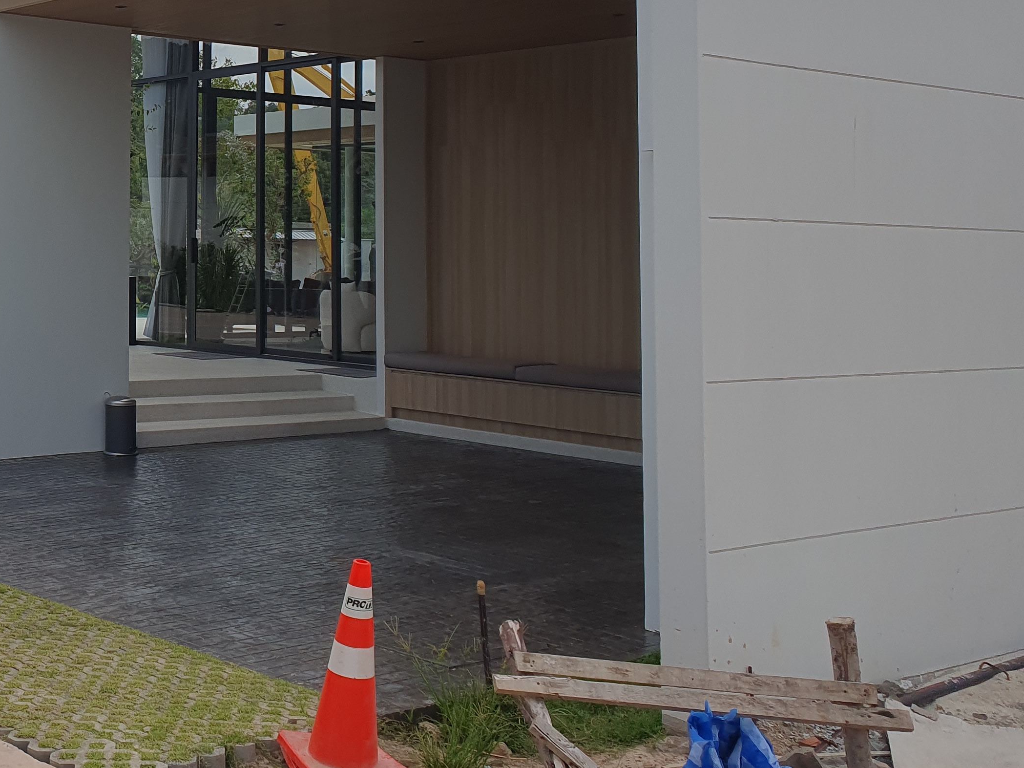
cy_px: 105
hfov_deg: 35.7
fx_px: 1479
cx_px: 87
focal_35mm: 50
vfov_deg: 28.2
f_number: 2.4
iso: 50
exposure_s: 1/4192
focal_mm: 4.32
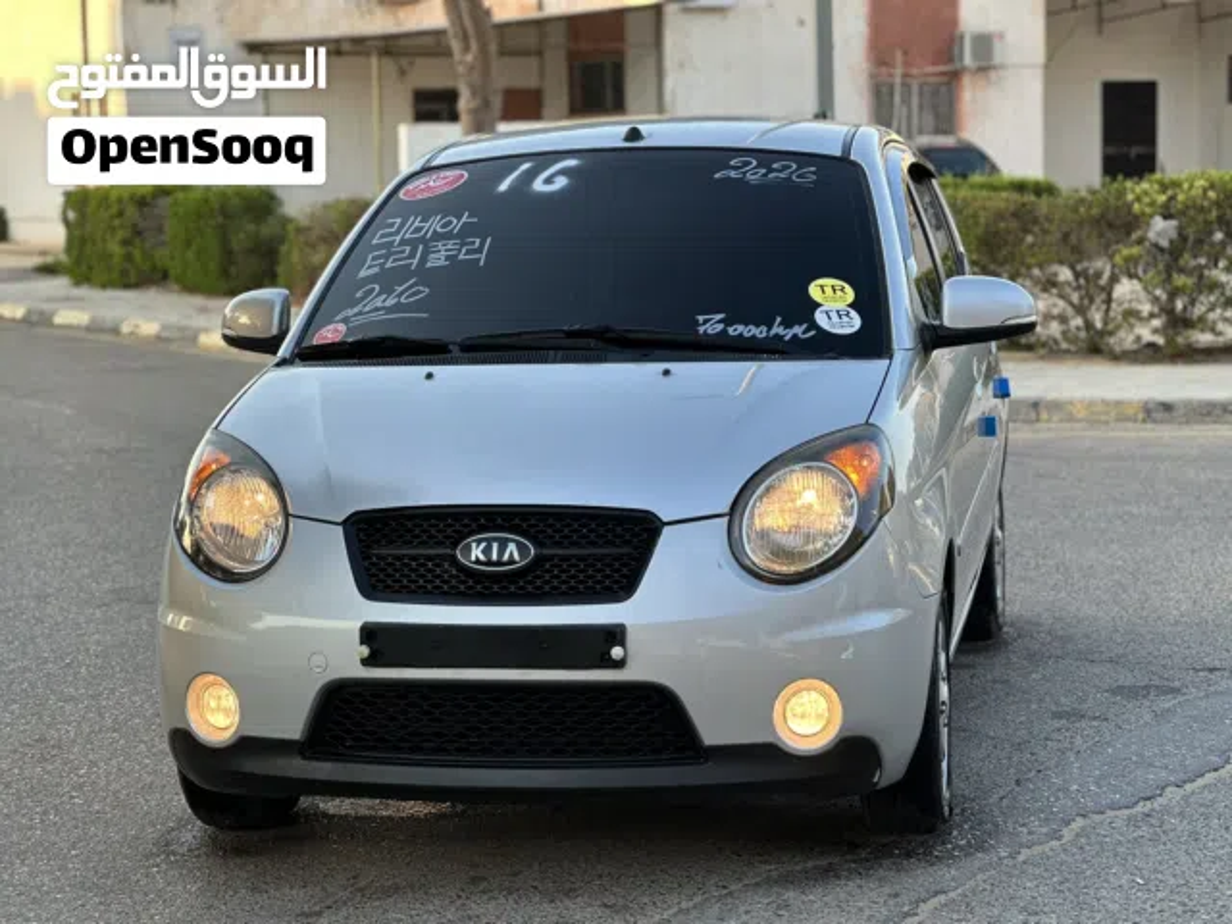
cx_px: 616
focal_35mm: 77
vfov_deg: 19.1
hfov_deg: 25.3
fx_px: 2740
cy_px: 462
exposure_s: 1/121
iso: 32
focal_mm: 9
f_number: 2.8
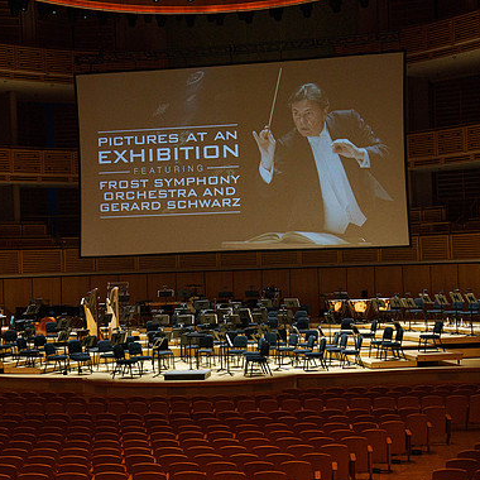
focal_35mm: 61
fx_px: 957
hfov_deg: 28.2
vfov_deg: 28.2
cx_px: 229
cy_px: 243
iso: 3200
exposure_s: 1/200
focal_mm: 46
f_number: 7.1
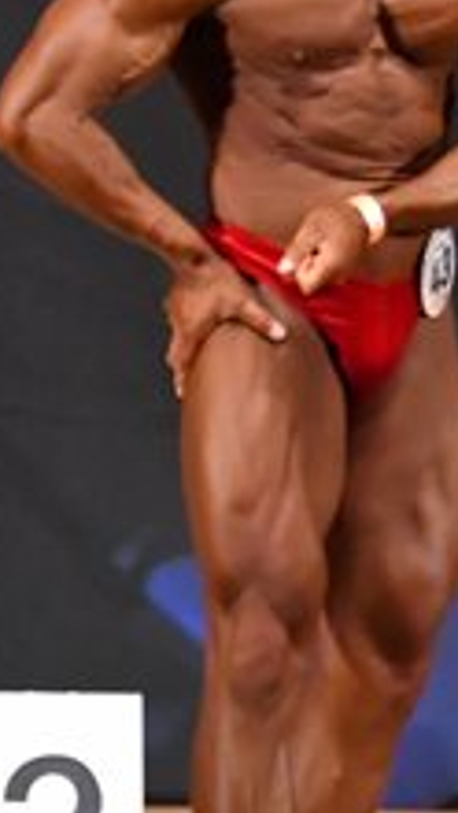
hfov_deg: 1.5
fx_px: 17871
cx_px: -929
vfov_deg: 2.6
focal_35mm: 829
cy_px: 174
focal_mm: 150
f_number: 5.6
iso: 7200
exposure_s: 1/400
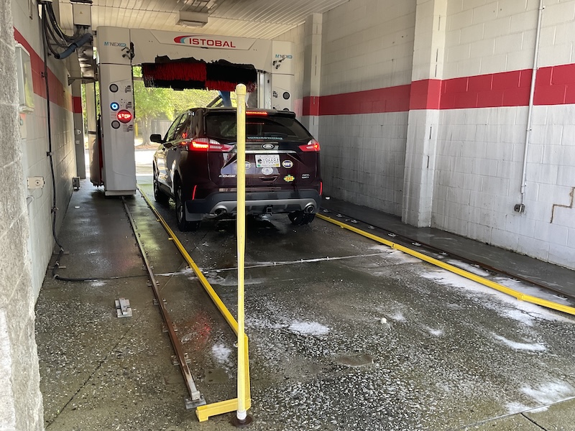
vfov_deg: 48.2
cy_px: 216
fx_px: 482
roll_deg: -0.8
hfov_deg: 61.7
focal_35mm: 29
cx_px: 288
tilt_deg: -10.8
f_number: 1.8
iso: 50
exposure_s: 1/122
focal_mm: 3
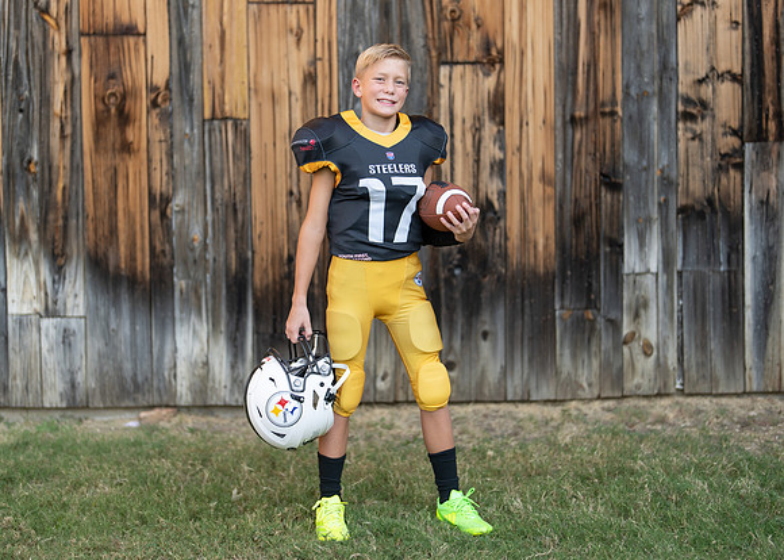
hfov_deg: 32.0
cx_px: 383
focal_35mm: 61
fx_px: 1366
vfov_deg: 23.1
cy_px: 260
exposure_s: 1/2000
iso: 100
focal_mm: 50
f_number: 1.2
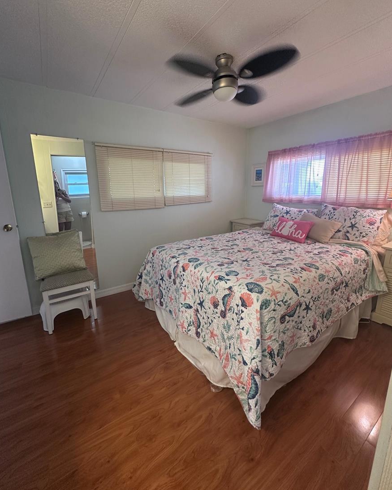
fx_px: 217
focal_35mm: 15
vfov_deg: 96.7
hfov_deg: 84.1
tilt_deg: -11.5
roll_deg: -0.3
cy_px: 233
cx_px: 198
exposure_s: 1/60
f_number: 2.2
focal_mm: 2.22
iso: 200
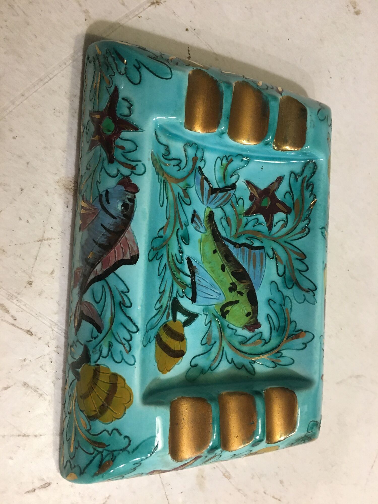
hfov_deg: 48.2
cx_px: 189
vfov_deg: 61.7
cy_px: 252
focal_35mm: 29
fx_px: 422
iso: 160
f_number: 2.2
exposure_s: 1/33
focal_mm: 4.15
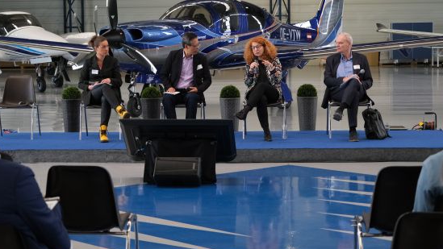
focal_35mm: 87
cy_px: 97
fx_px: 1022
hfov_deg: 24.5
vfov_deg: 13.9
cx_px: 220
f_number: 4
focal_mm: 50.5
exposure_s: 1/150
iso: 2500
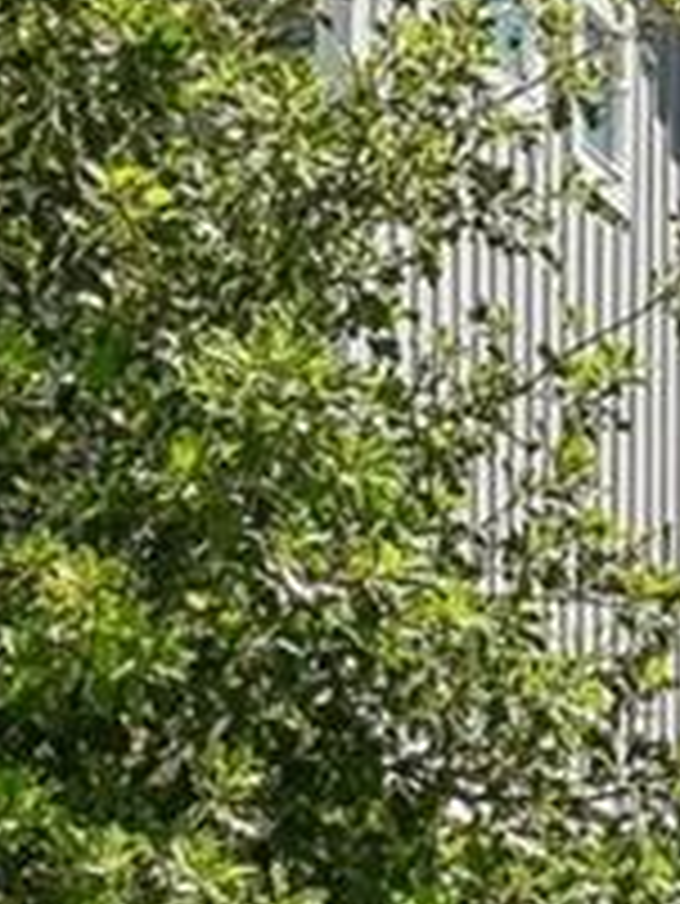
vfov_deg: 10.3
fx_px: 4997
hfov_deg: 7.8
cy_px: 819
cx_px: 23
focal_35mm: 191
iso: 400
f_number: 10
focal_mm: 25
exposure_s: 1/800
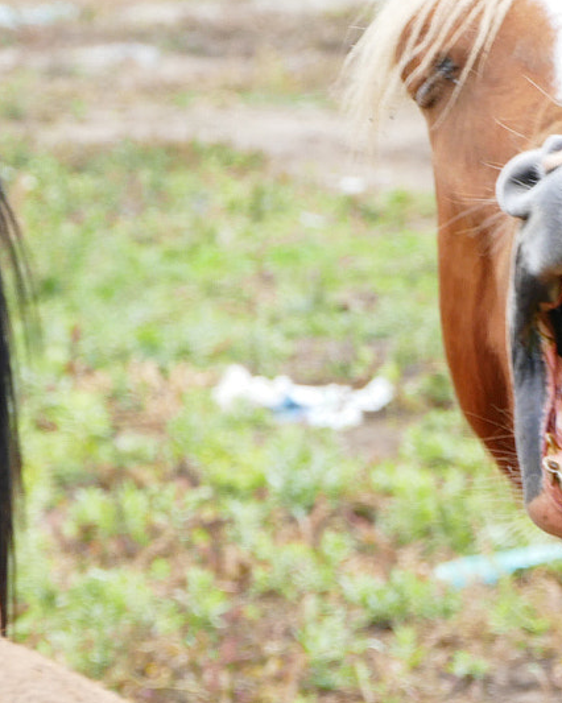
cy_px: 306
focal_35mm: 648
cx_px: 642
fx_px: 13480
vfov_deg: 3.0
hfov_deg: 2.4
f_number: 5.6
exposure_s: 1/100
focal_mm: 84.07
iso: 160
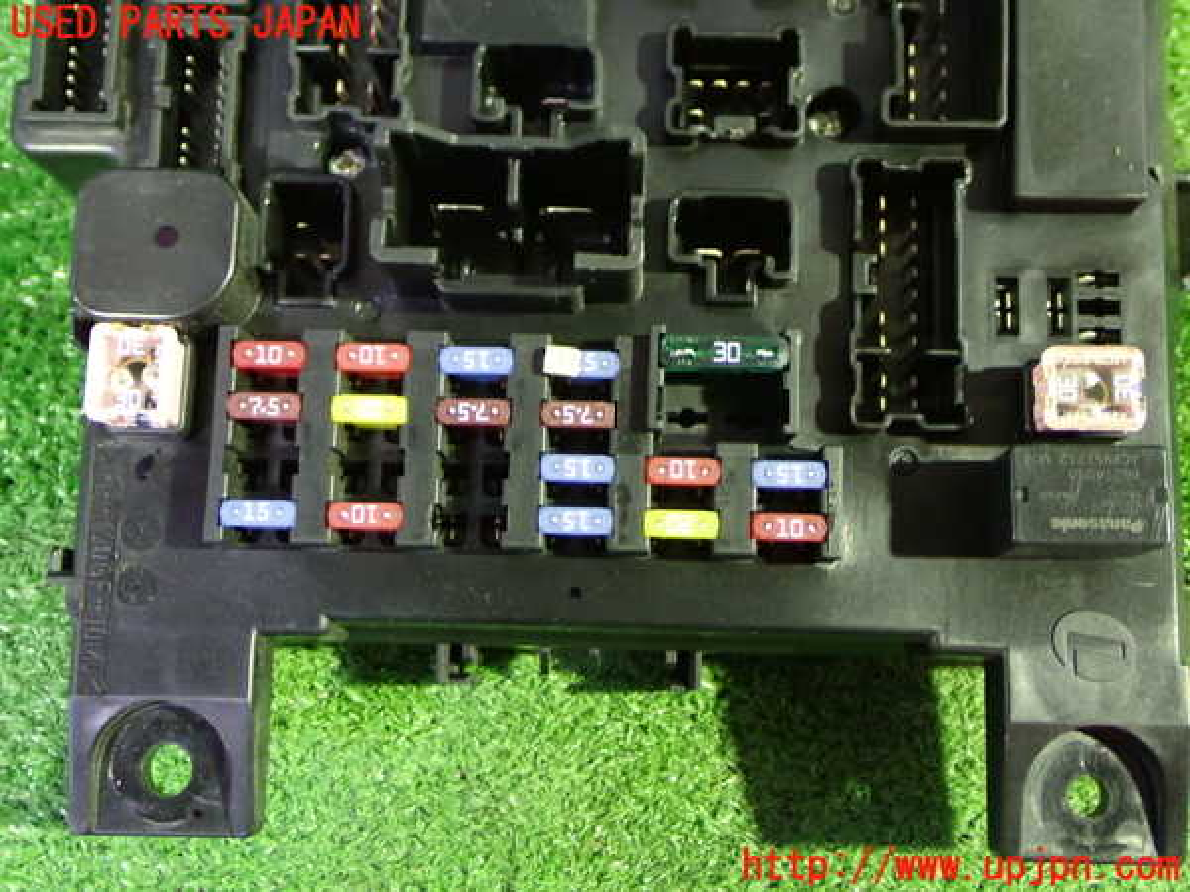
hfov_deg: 42.9
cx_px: 595
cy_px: 446
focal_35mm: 44
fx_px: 1513
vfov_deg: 32.9
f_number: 2.9
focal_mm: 7.84
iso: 1000
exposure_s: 1/10
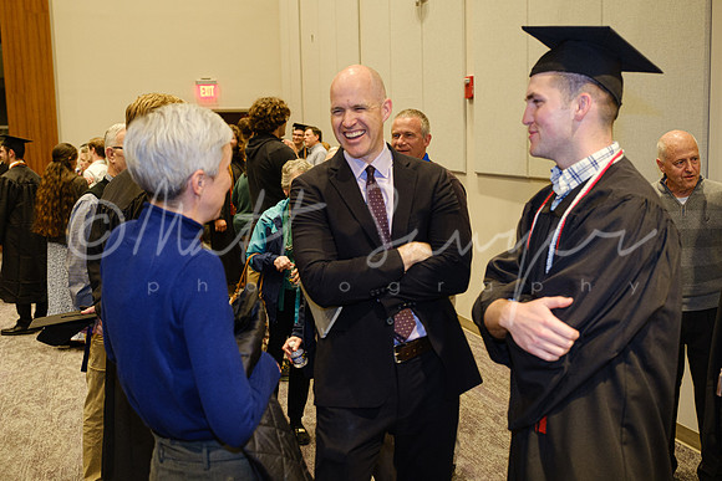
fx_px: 802
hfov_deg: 48.4
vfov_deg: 33.4
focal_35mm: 40
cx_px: 361
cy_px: 240
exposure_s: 1/60
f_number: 2.8
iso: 1600
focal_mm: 26.6
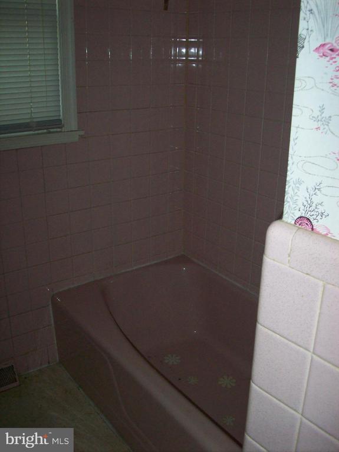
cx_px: 170
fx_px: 471
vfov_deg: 51.4
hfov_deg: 39.6
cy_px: 226
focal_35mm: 36
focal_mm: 6
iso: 200
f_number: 2.7
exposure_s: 1/64
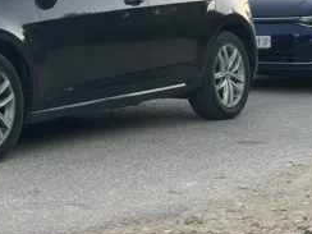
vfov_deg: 11.7
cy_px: 5
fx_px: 1136
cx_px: -18
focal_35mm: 126
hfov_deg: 15.3
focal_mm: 6.86
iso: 50
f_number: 1.78
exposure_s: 1/138
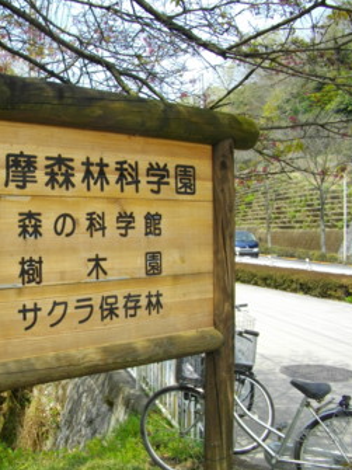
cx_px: 57
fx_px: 583
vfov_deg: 43.9
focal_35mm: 43
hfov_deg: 32.4
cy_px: 236
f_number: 5.5
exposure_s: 1/160
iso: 100
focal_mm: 5.7
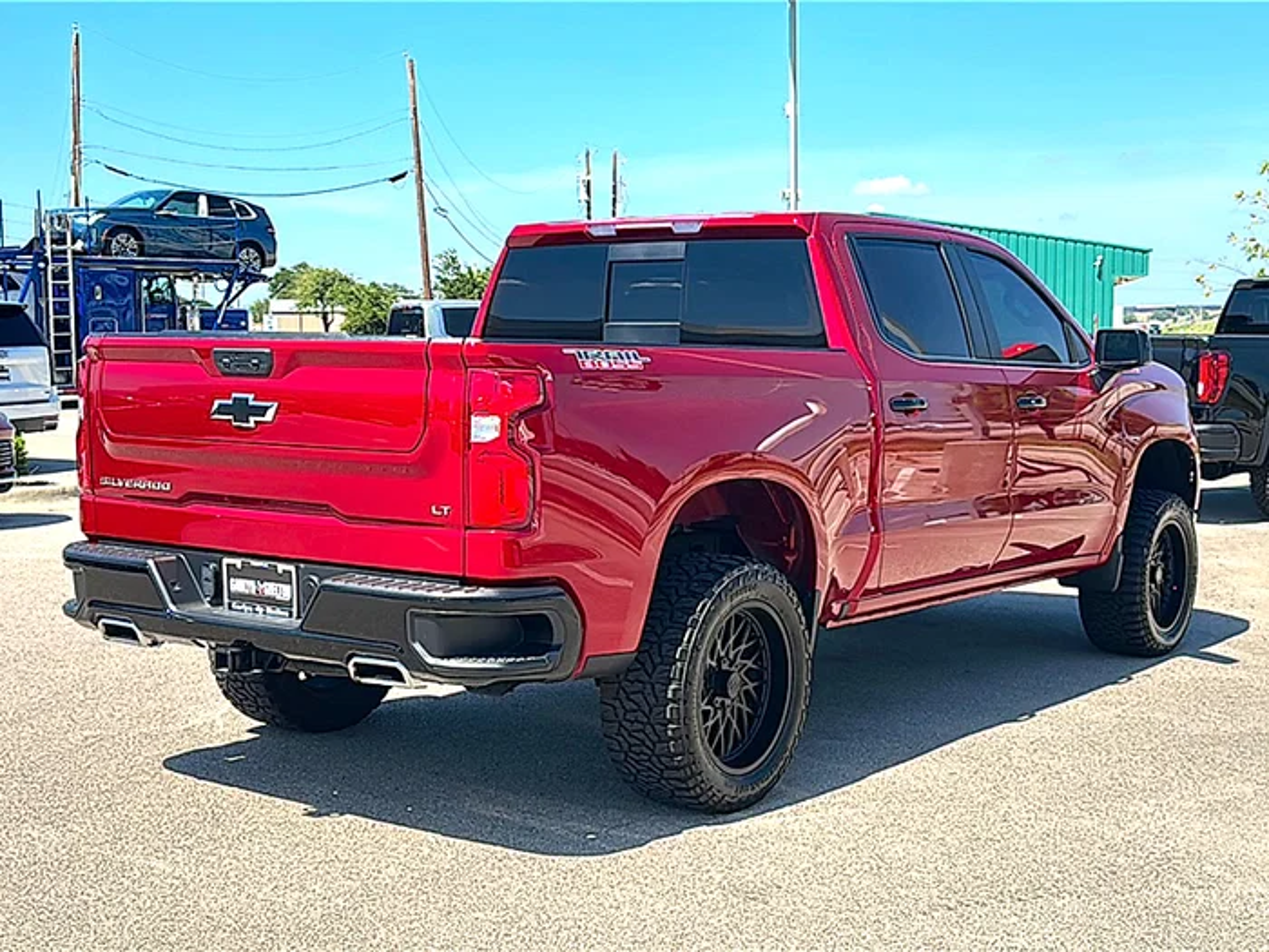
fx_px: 1430
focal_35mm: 39
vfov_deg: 36.8
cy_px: 476
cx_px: 634
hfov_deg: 47.9
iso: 80
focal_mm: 6.86
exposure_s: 1/3268
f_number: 1.78
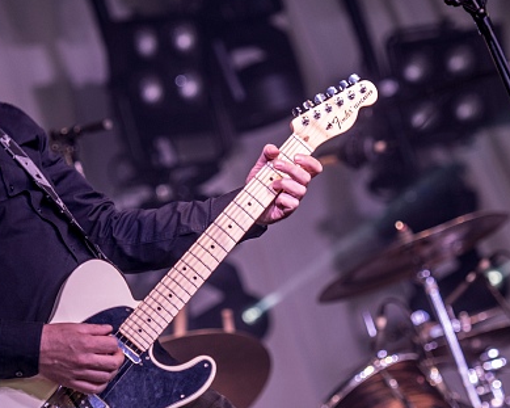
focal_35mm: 302
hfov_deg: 6.4
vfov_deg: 5.1
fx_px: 4557
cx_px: 243
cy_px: 180
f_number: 2.8
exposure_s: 1/100
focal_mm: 116
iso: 250
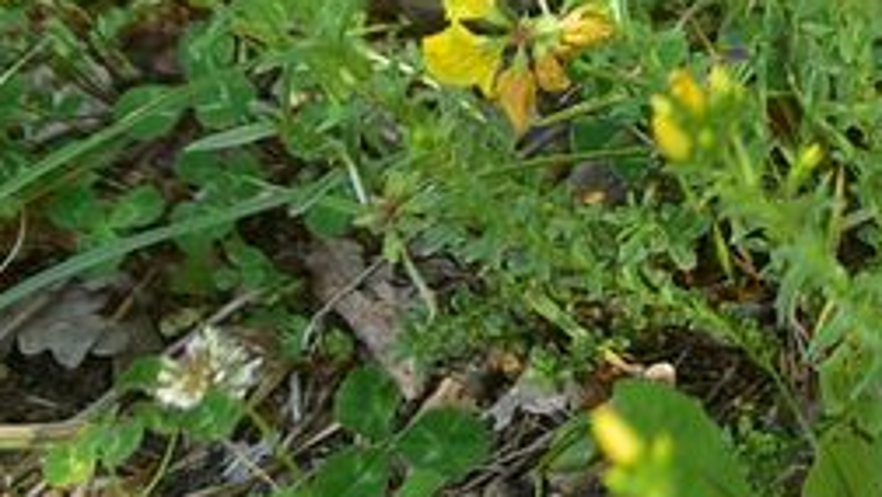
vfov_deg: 4.4
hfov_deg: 7.5
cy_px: -520
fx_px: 6317
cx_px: 2016
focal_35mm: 270
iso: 160
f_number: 3.2
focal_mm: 50
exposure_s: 1/320
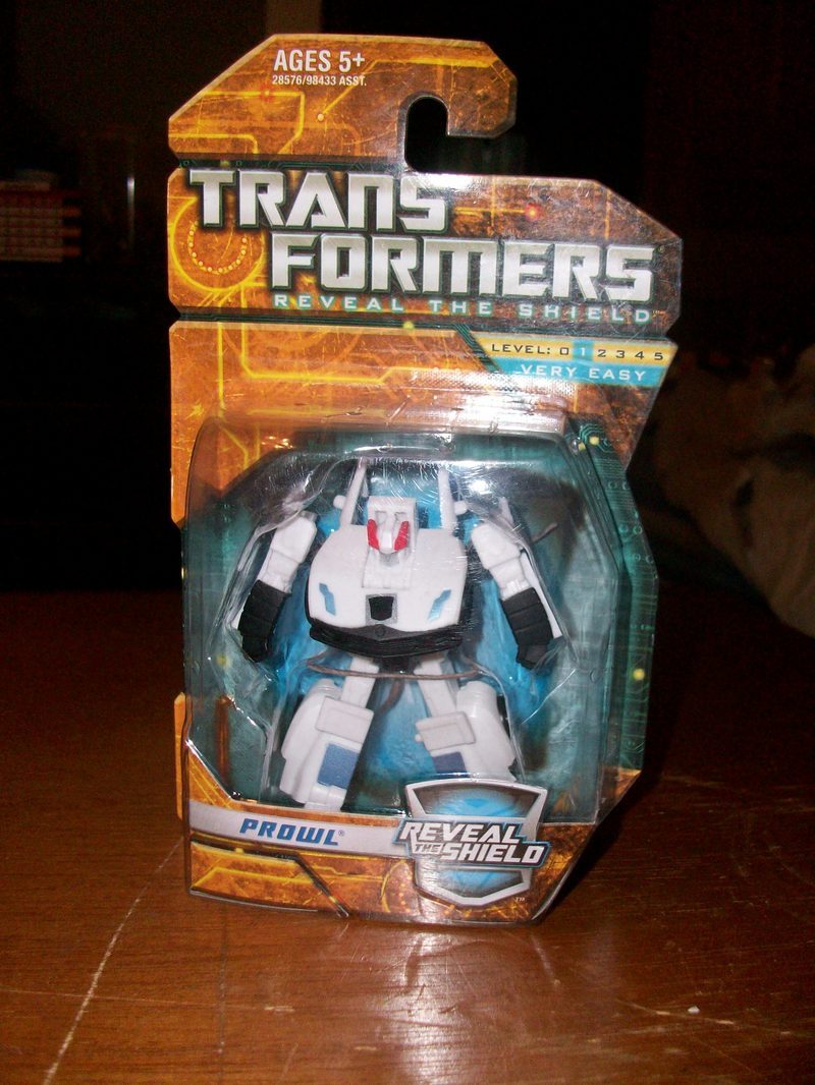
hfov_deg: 41.8
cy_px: 542
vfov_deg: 53.9
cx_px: 408
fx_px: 1067
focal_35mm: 34
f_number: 2.8
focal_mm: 5.7
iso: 160
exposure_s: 1/60
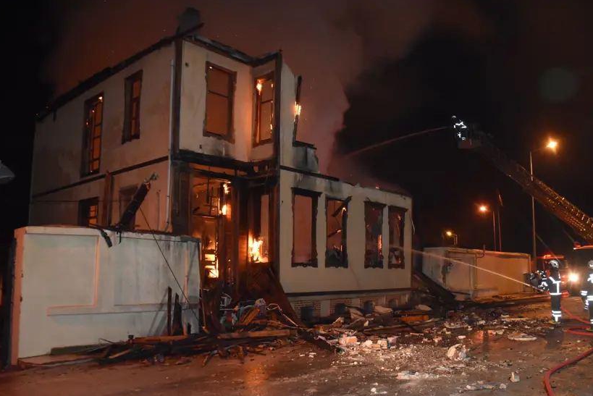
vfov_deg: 45.0
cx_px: 312
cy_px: 210
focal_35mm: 29
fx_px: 478
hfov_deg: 63.6
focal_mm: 18
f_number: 3.5
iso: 2500
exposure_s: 1/60
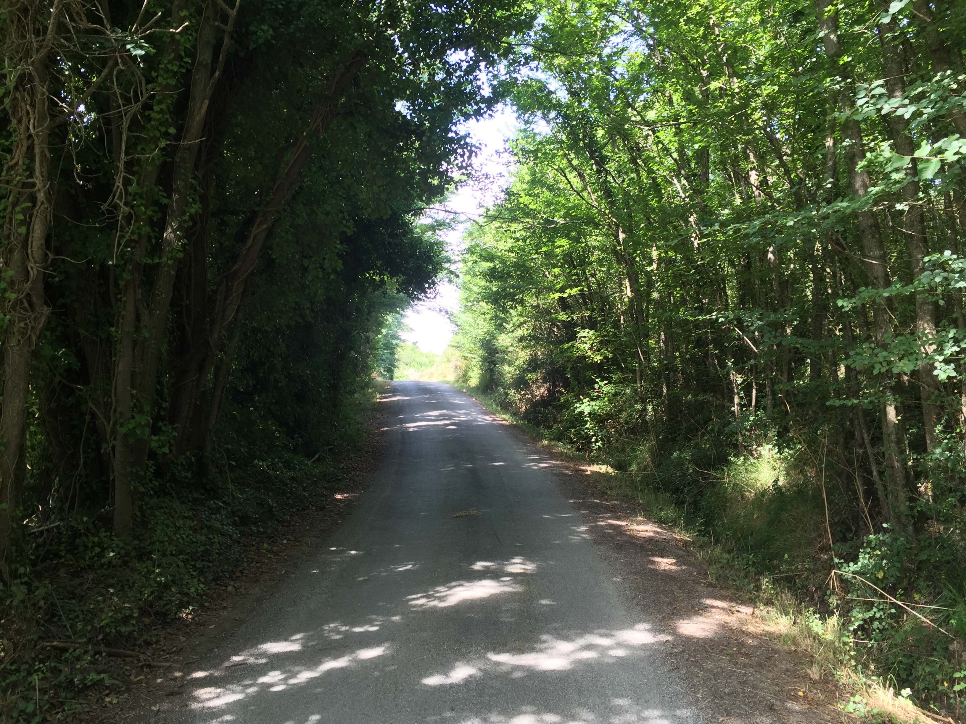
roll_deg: -1.0
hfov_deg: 61.7
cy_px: 362
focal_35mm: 29
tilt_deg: +6.6
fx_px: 809
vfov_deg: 48.2
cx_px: 483
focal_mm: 4.15
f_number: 2.2
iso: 32
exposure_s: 1/50
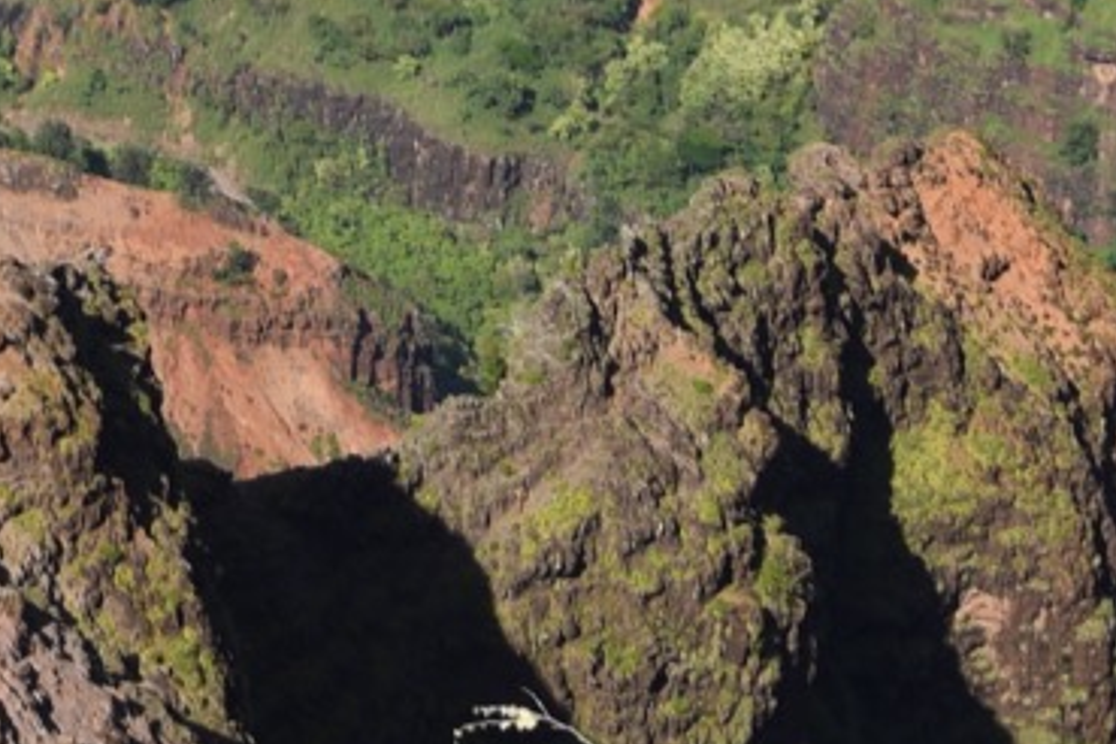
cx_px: -1337
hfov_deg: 11.4
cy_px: -1114
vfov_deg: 8.0
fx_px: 4836
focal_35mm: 156
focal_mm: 24
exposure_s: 1/80
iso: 64
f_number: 11
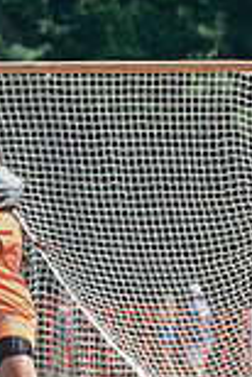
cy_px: 462
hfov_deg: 1.0
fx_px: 14415
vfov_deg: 1.5
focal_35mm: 1376
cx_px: -273
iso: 400
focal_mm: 185
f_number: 5
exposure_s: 1/1600
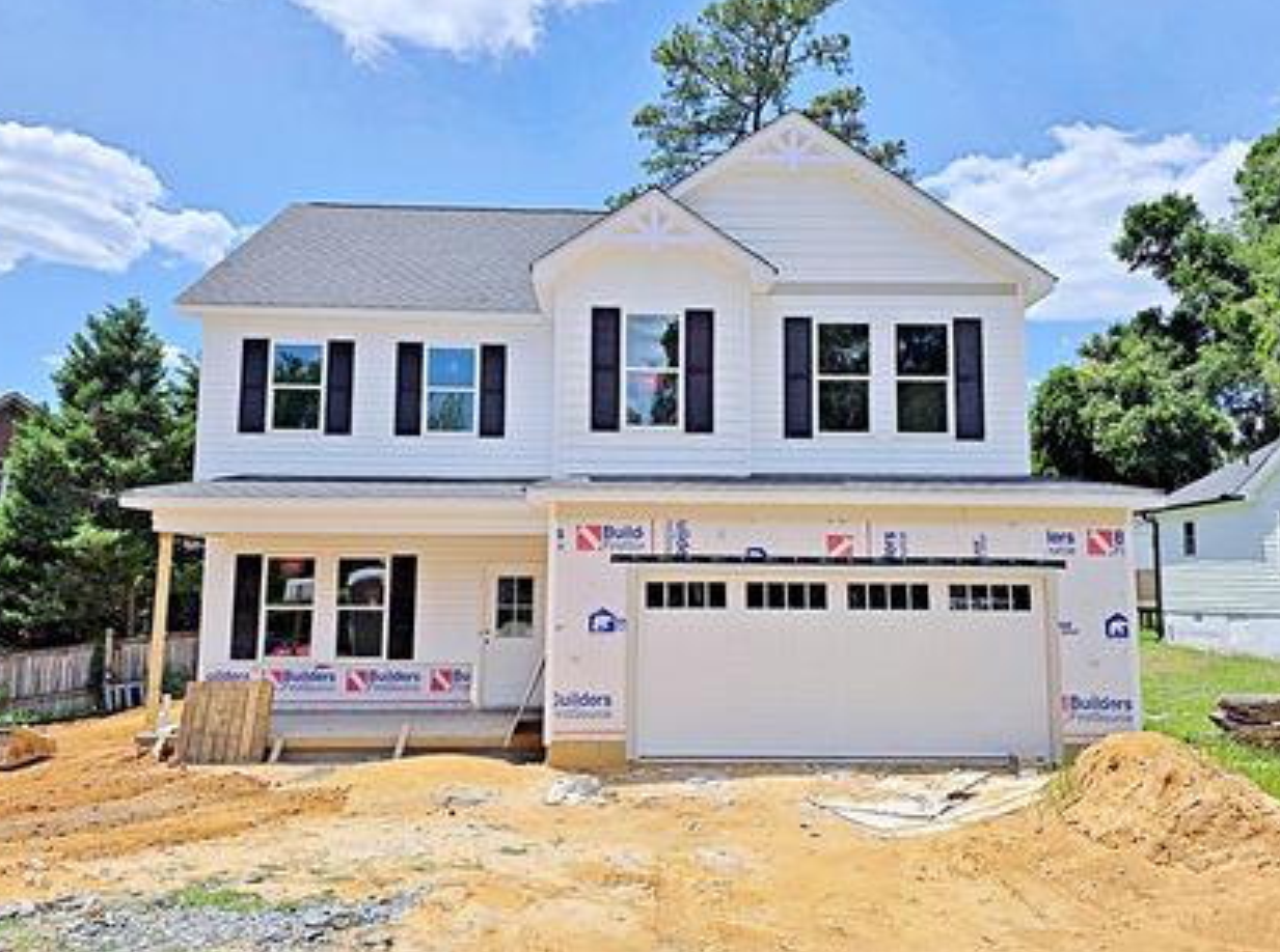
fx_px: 1033
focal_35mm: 28
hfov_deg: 63.6
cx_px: 632
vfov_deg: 49.5
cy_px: 465
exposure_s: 1/7944
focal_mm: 6.25
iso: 64
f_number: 1.7
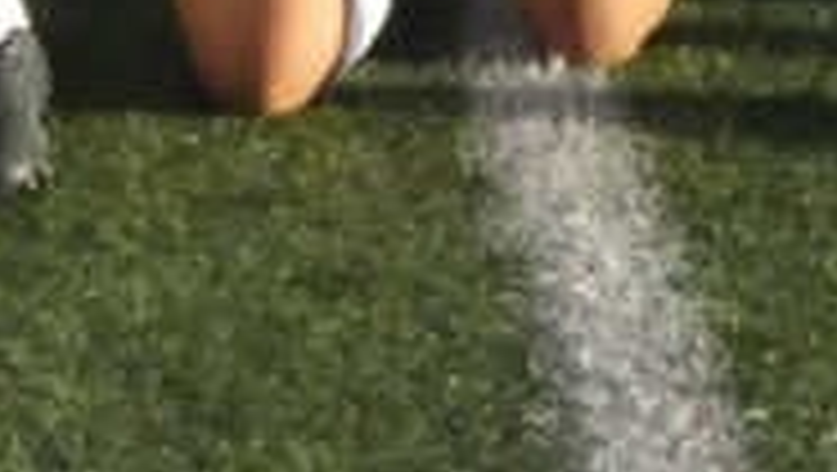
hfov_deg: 8.7
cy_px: -1250
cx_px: 162
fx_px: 5464
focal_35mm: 246
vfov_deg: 4.6
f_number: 5.6
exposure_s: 1/800
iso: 800
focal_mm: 7.3
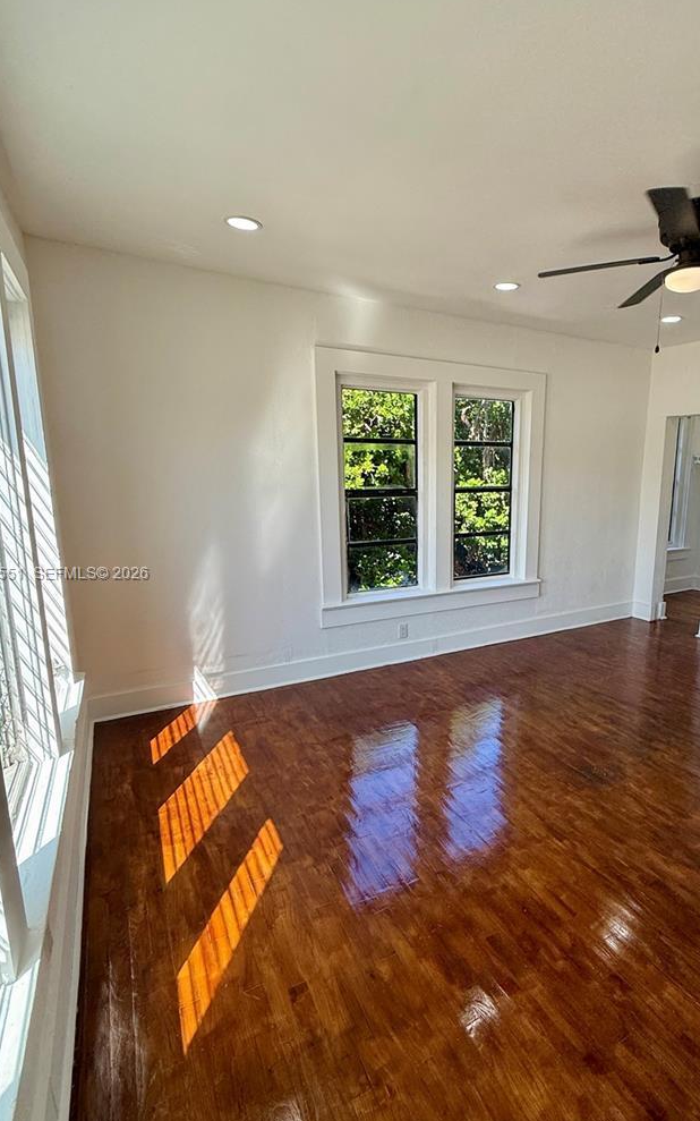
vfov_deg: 91.1
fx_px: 550
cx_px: 449
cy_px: 575
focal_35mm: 18
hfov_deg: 63.8
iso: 50
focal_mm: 2.22
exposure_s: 1/205
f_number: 2.2
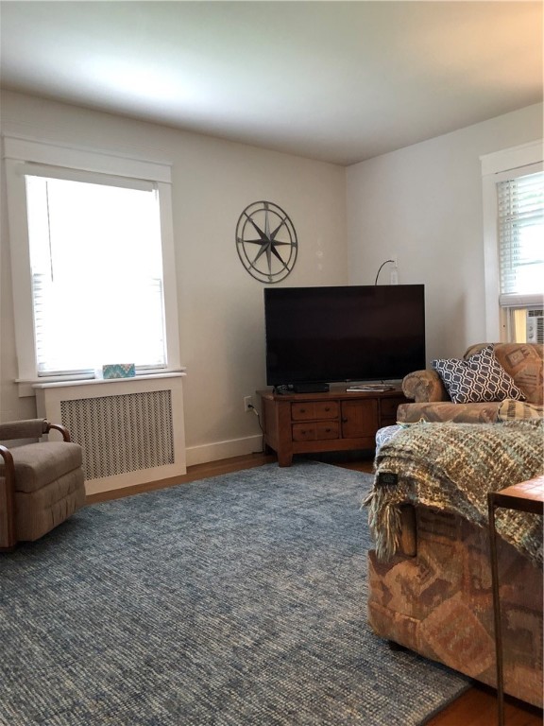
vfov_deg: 63.4
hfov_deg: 49.7
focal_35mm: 28
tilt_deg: -4.3
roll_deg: +1.6
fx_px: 587
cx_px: 272
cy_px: 363
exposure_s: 1/15
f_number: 1.8
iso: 64
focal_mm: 3.99
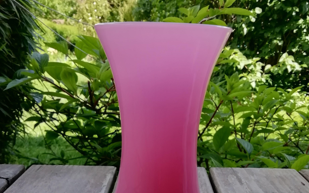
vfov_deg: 33.9
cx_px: 154
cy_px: 138
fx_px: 312
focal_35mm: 37
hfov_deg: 52.7
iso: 50
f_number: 2.2
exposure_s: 1/320
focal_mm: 3.21
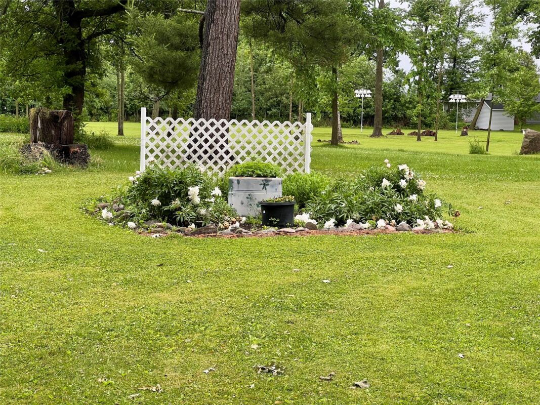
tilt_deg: -3.9
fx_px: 1201
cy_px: 202
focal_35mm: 77
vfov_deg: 19.1
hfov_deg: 25.3
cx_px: 270
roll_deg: -1.0
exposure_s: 1/99
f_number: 2.8
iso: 50
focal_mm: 9
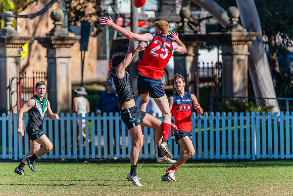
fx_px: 4858
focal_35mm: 597
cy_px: 105
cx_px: 156
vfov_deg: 2.3
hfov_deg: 3.5
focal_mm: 550
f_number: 7.1
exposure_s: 1/1600
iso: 800
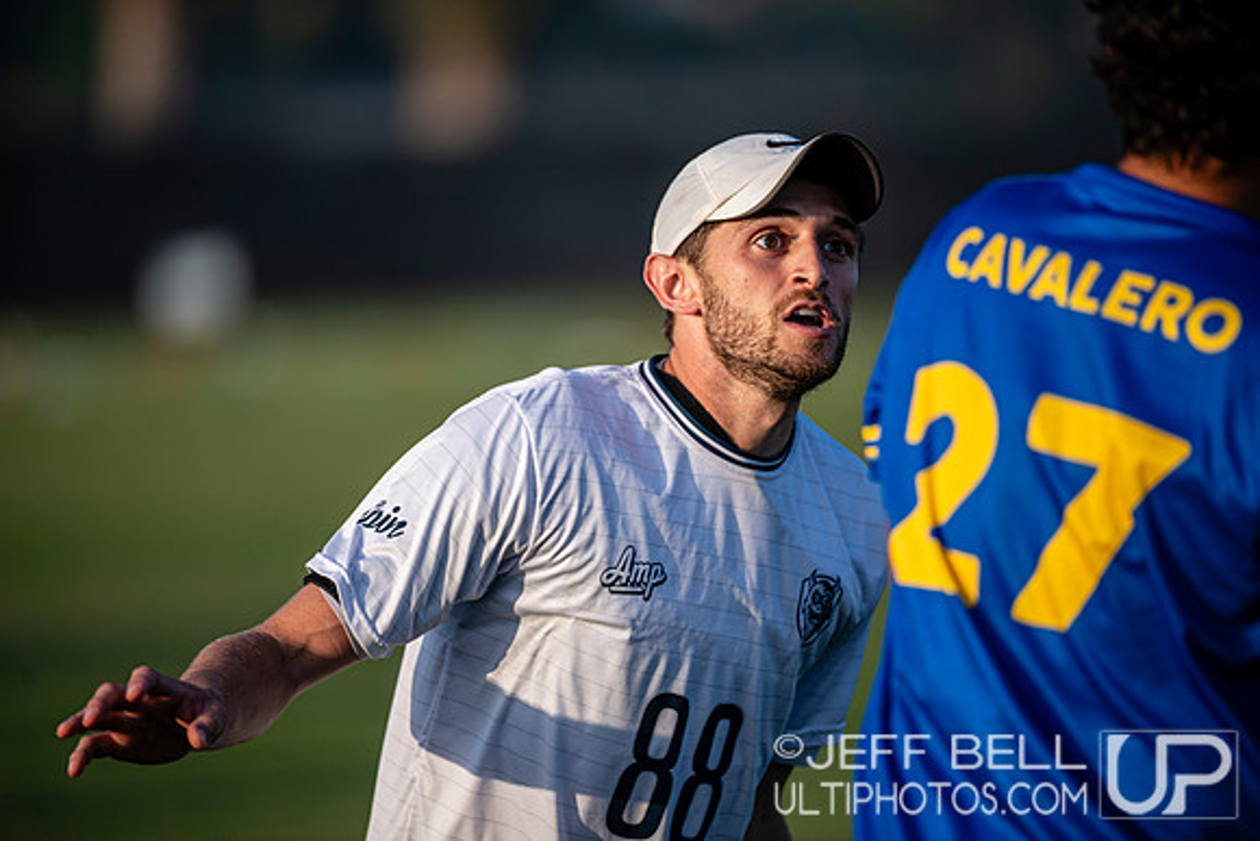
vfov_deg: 4.6
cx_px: 630
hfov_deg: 6.9
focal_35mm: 300
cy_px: 420
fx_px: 10502
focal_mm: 300
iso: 125
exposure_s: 1/1250
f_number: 3.2
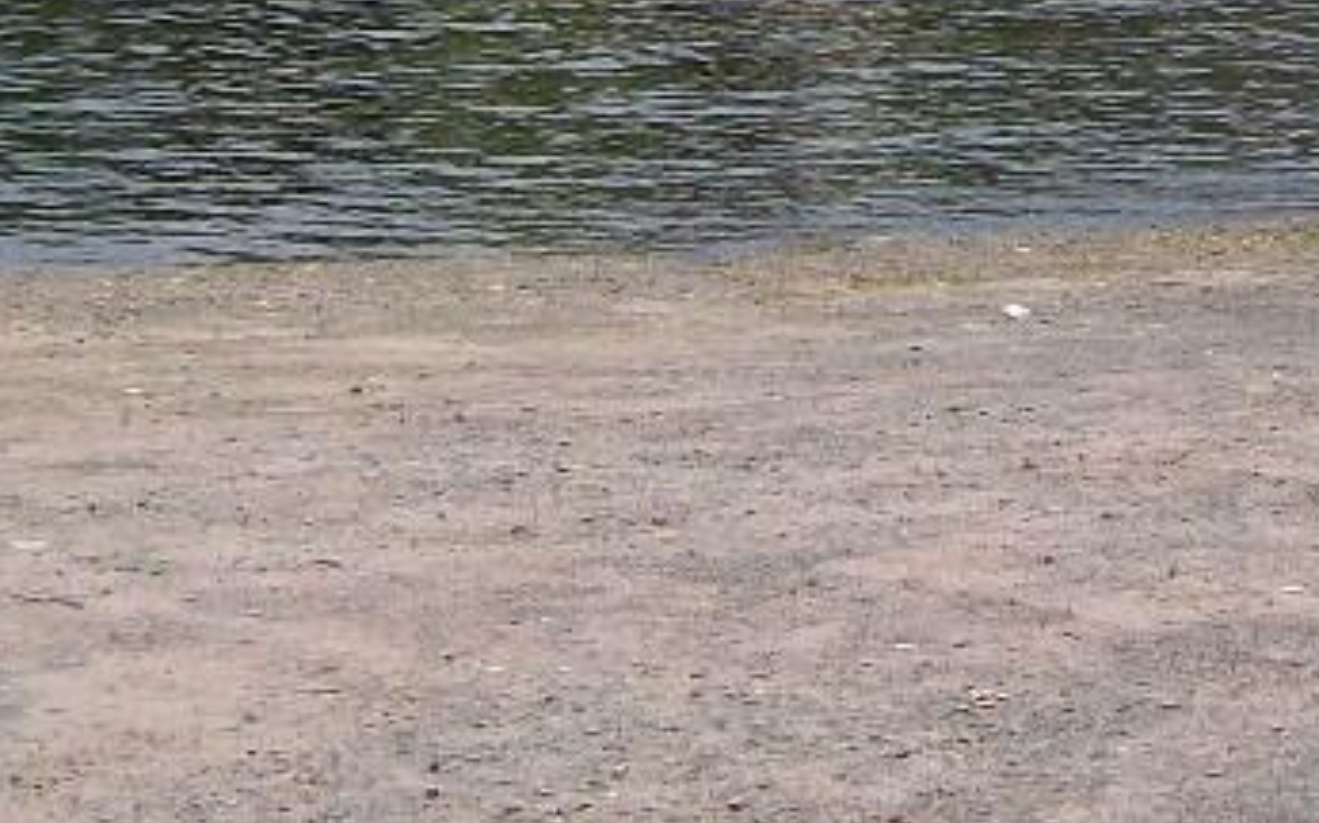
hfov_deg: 18.3
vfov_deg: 11.0
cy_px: -545
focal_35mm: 113
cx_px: 1060
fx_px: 4061
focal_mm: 6
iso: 80
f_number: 4.8
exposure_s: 1/818
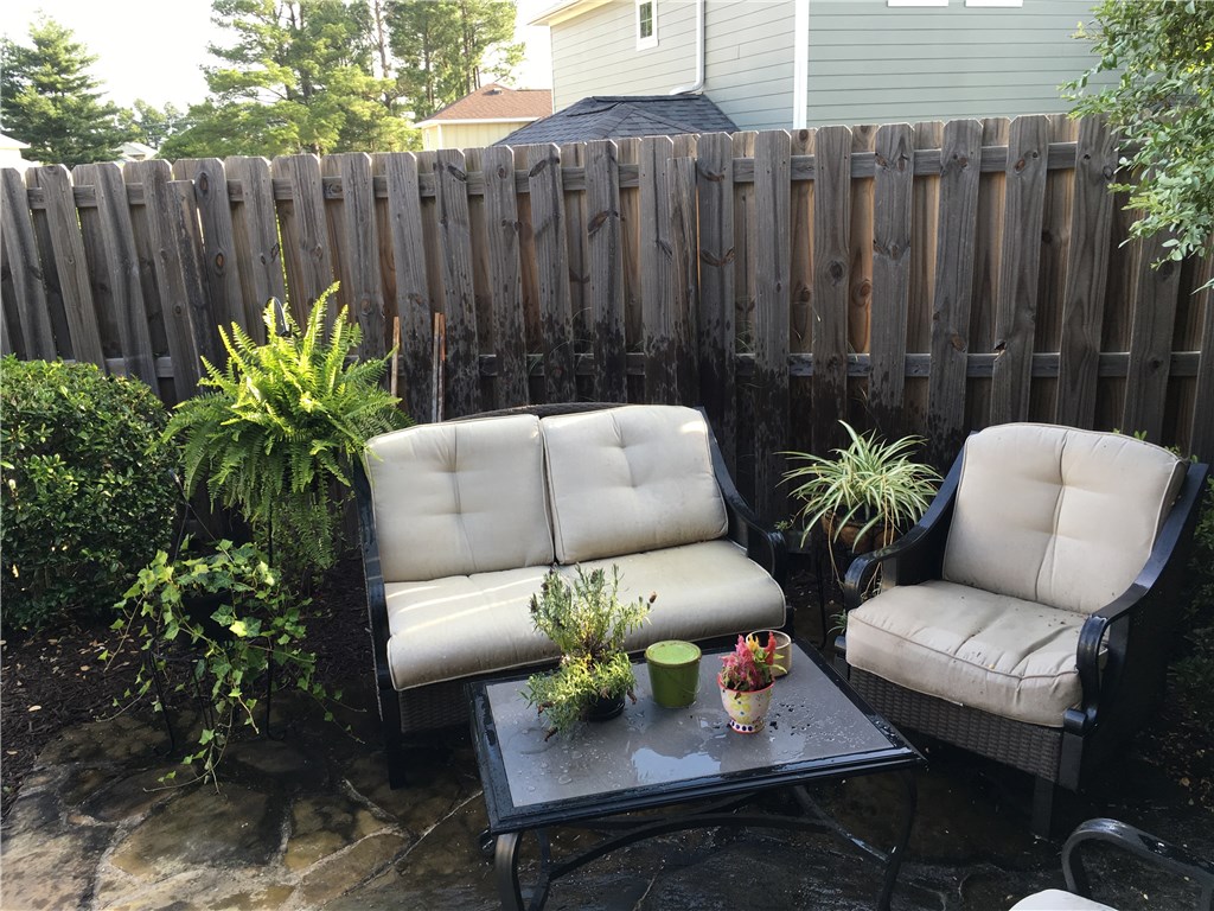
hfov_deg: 61.7
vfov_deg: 48.2
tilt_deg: -15.1
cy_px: 456
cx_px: 607
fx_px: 1017
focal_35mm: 29
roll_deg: +2.8
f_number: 2.2
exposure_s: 1/120
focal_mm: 4.15
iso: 25
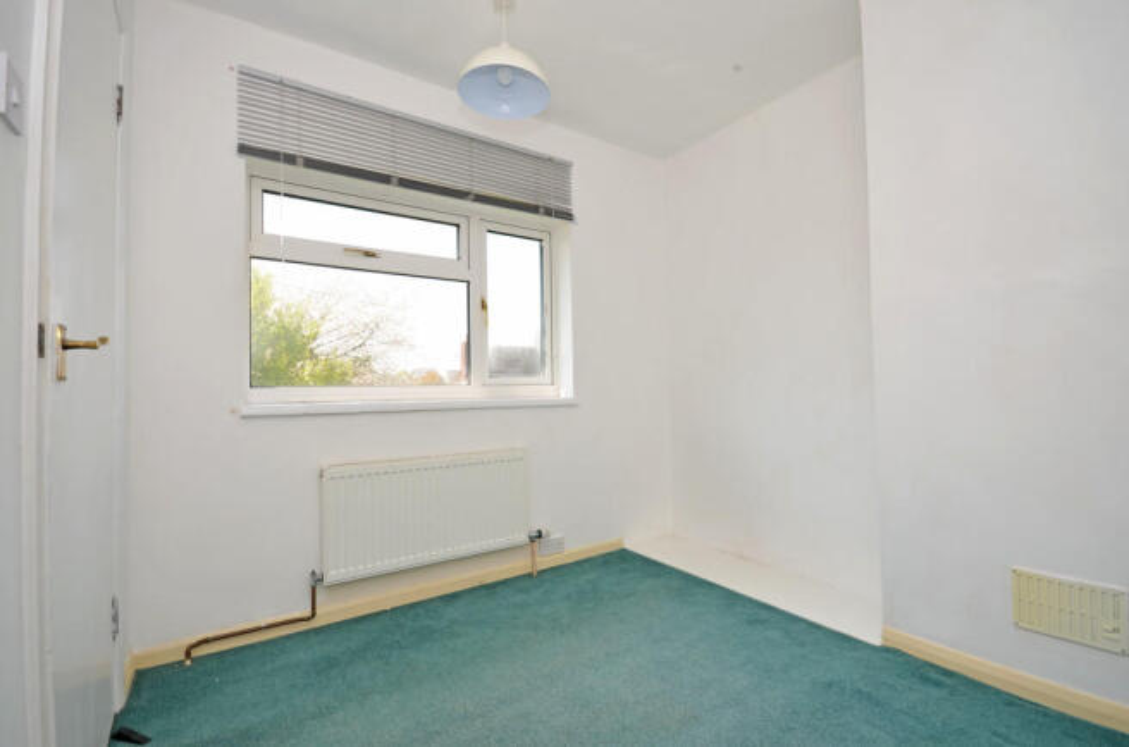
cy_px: 374
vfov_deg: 77.0
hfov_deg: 100.5
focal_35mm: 15
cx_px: 564
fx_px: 469
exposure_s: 1/125
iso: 110
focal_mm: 10
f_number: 5.6
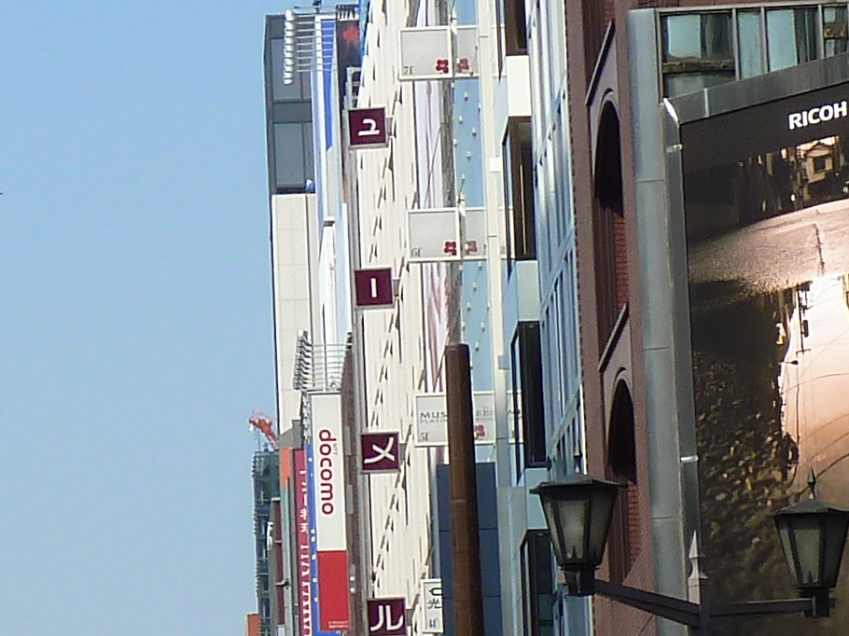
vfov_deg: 7.0
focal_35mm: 211
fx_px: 5174
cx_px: -203
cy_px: 422
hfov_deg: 9.2
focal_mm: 7.9
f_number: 4.5
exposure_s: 1/400
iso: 80
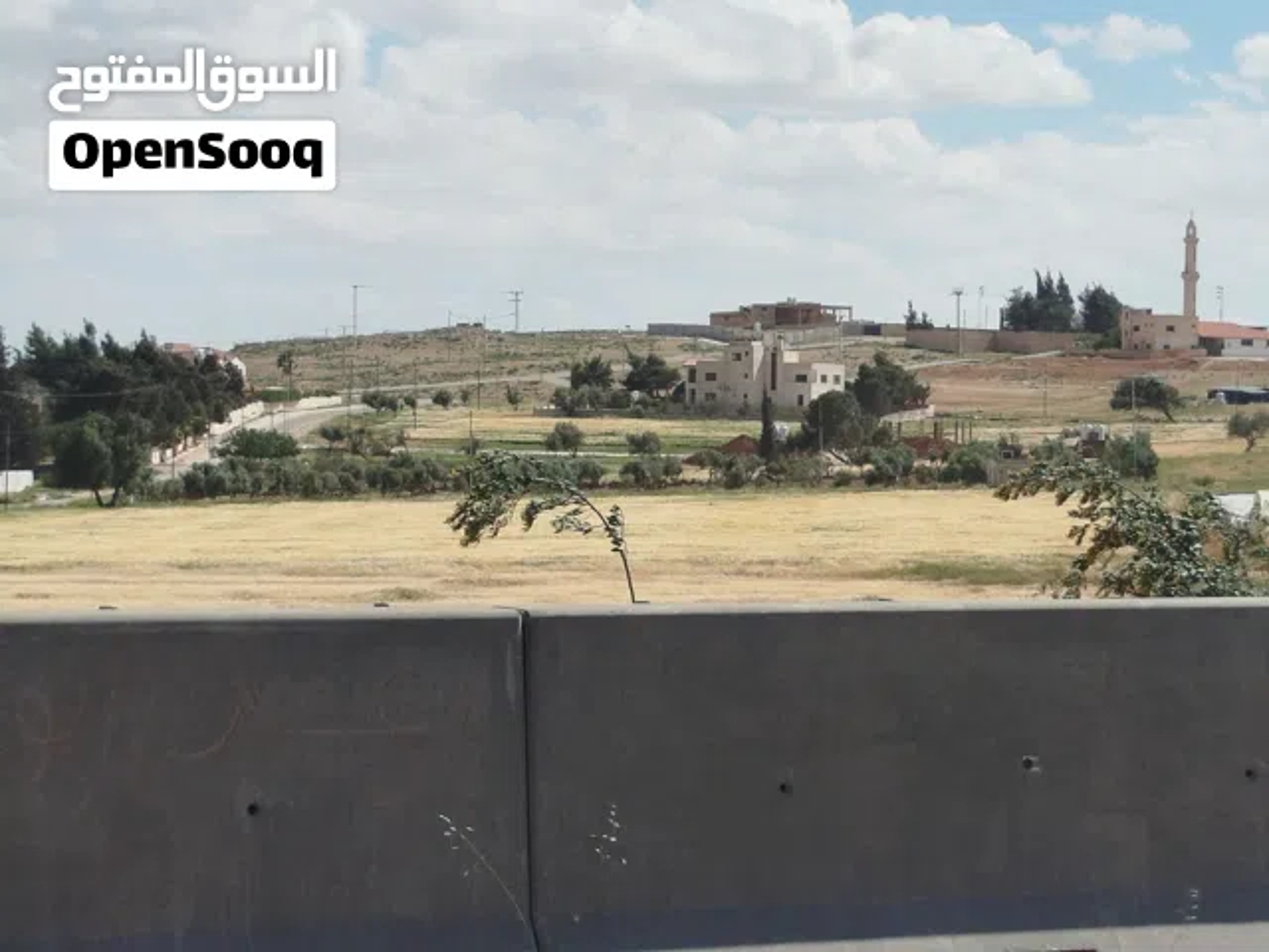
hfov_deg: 17.9
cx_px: 634
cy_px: 476
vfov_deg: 13.5
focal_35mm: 110
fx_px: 4033
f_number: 1.7
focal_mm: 5.31
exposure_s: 1/1057
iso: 50
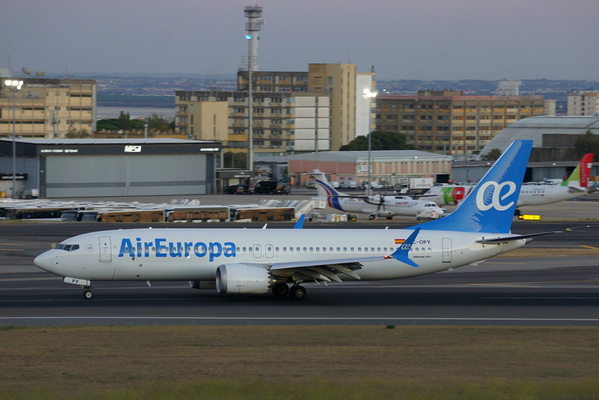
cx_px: 300
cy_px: 200
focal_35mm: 225
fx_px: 3744
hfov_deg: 9.1
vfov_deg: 6.1
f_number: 5.6
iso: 400
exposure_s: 1/80
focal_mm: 150
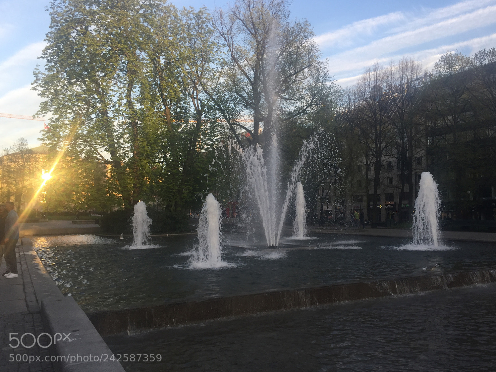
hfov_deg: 58.3
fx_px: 444
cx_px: 253
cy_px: 185
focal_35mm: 31
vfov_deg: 45.4
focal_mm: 4.15
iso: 32
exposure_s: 1/286
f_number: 2.2
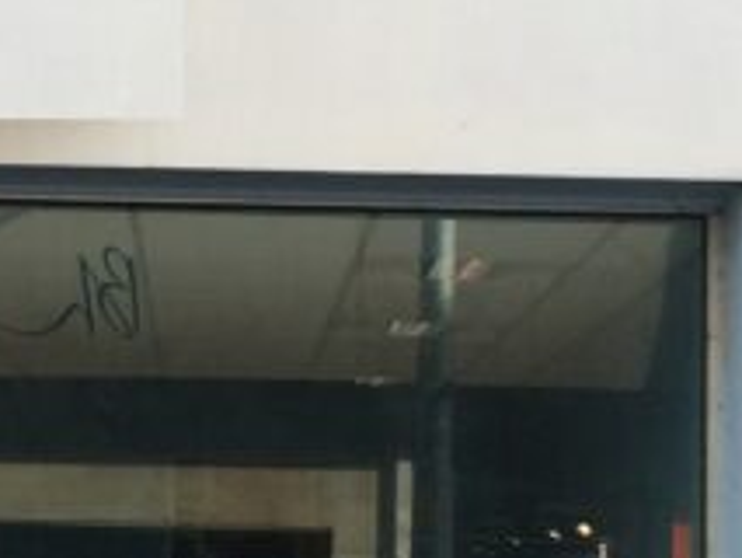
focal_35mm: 144
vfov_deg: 10.3
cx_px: -91
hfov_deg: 13.4
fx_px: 3088
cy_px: 248
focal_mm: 4.12
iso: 32
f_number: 2.2
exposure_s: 1/370
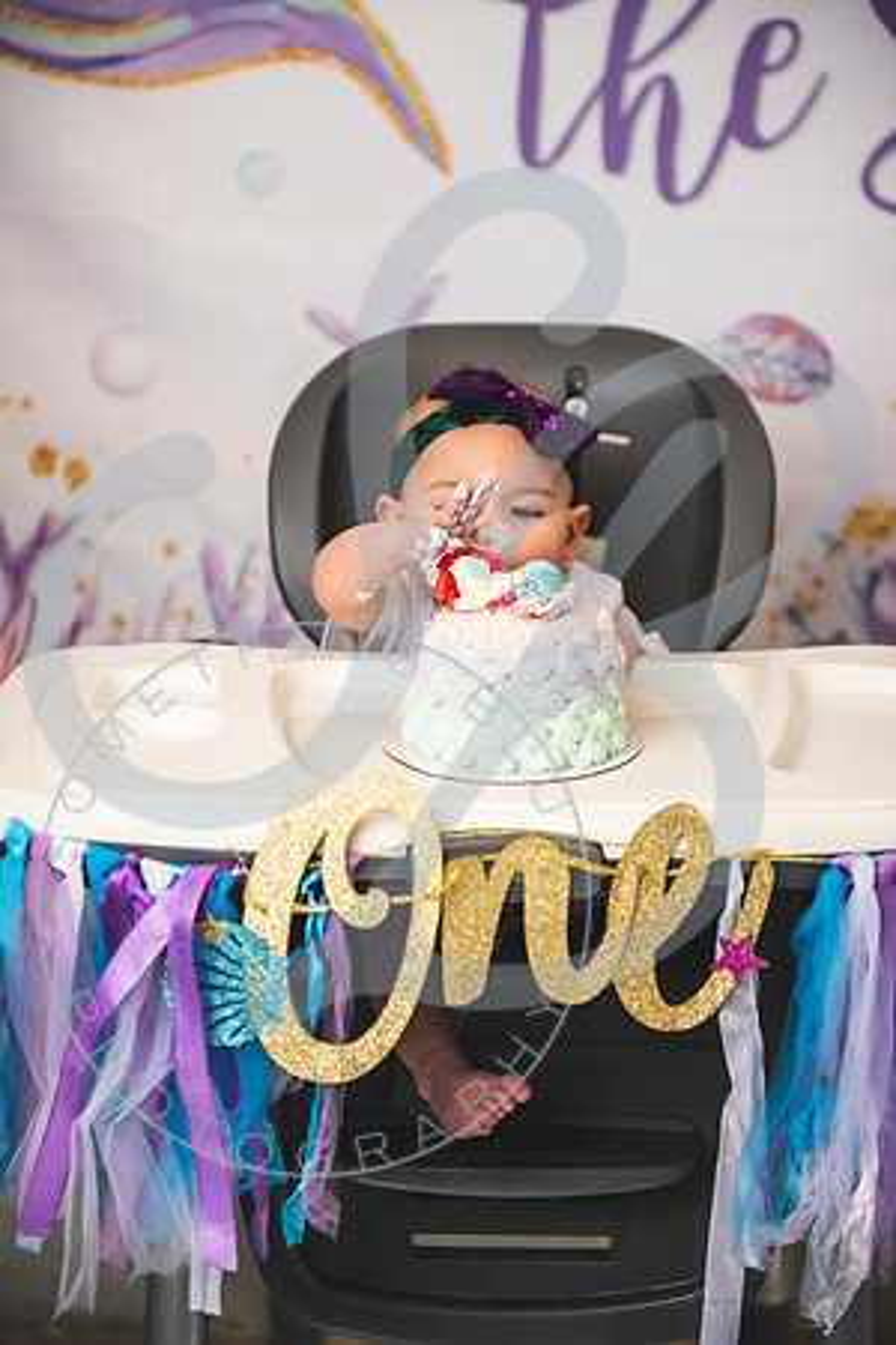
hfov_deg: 19.5
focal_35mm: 70
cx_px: 448
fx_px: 2613
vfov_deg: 28.8
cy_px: 672
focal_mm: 70
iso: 250
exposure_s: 1/160
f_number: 2.8
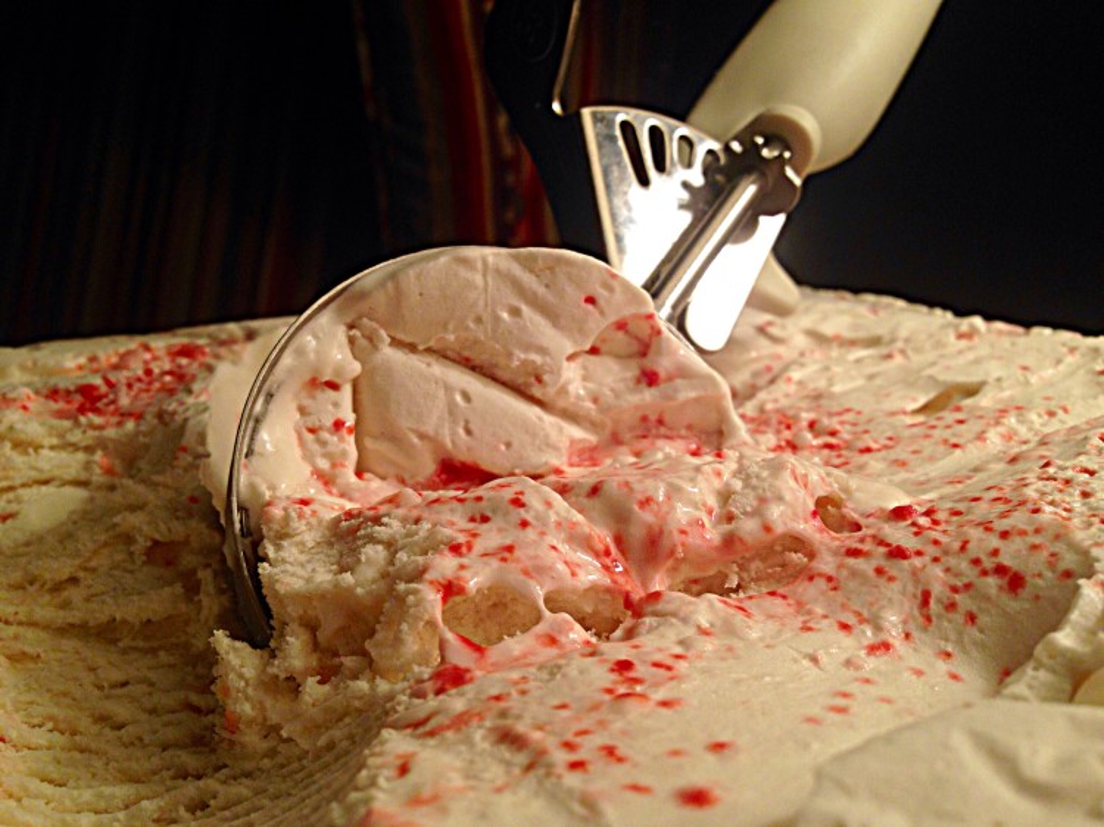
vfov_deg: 42.9
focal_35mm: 33
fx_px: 1052
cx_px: 552
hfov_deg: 55.4
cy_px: 414
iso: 64
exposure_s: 1/60
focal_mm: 4.12
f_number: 2.4
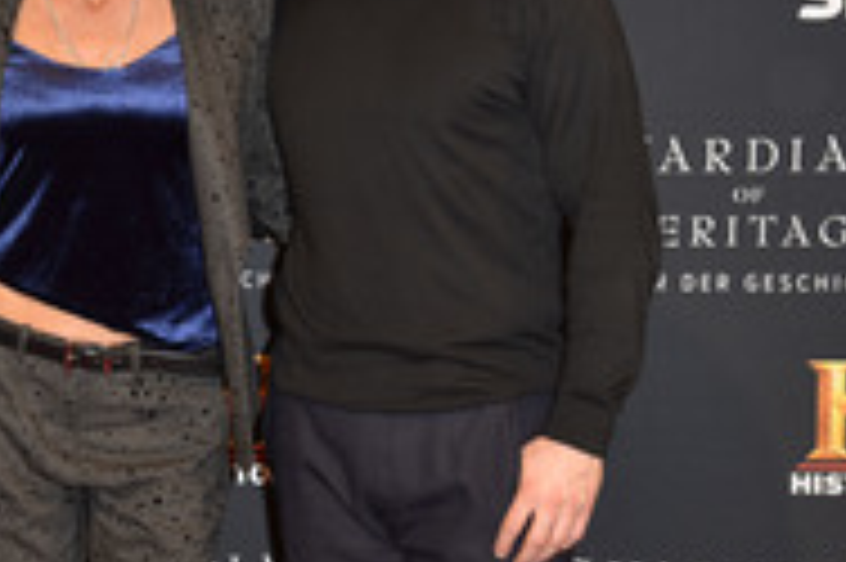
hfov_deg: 20.3
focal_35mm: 96
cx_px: -79
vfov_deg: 14.2
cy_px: 243
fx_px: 2254
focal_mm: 40
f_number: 5.6
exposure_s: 1/125
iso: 640
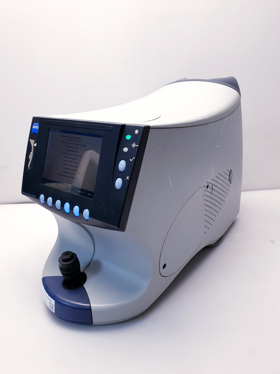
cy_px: 187
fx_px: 280
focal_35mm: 26
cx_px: 140
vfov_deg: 67.3
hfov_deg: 53.1
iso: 80
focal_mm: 4.3
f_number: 2.4
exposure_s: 1/50
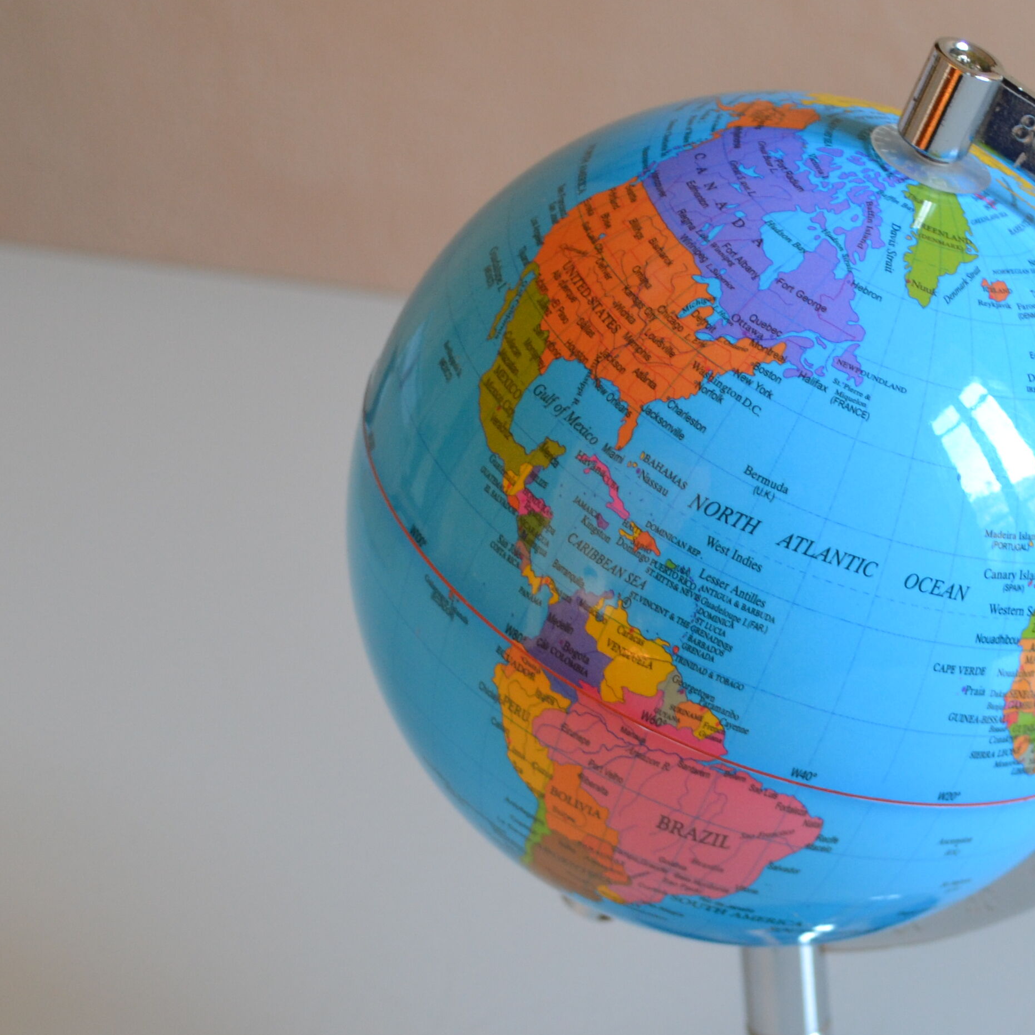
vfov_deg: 17.2
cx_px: 801
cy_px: 722
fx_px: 3417
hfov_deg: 17.1
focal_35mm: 101
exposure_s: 1/30
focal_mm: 32
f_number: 4.8
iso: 400
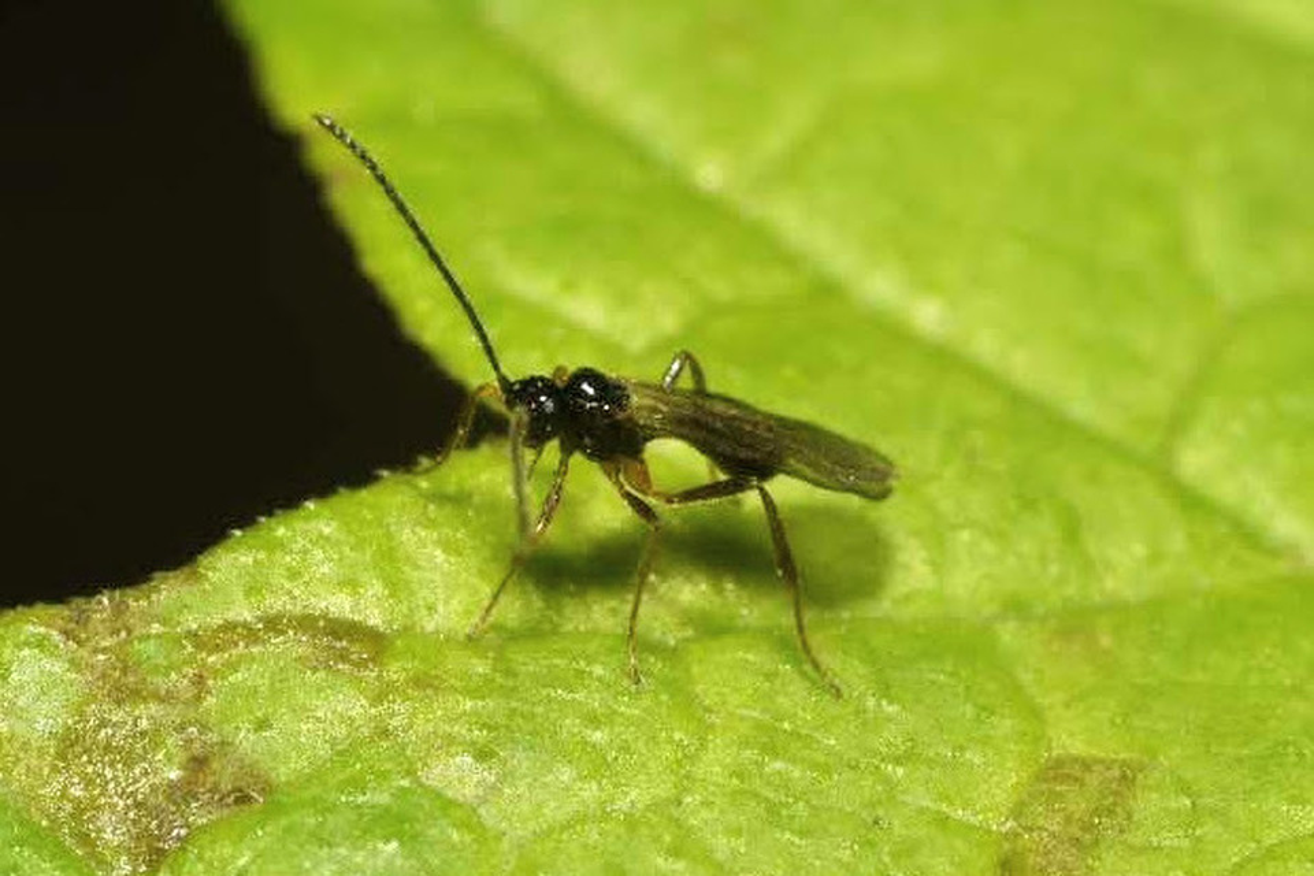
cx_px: 657
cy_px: 438
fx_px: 5748
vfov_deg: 8.7
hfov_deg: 13.0
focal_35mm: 158
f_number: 29
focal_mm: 105
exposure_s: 1/60
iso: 100
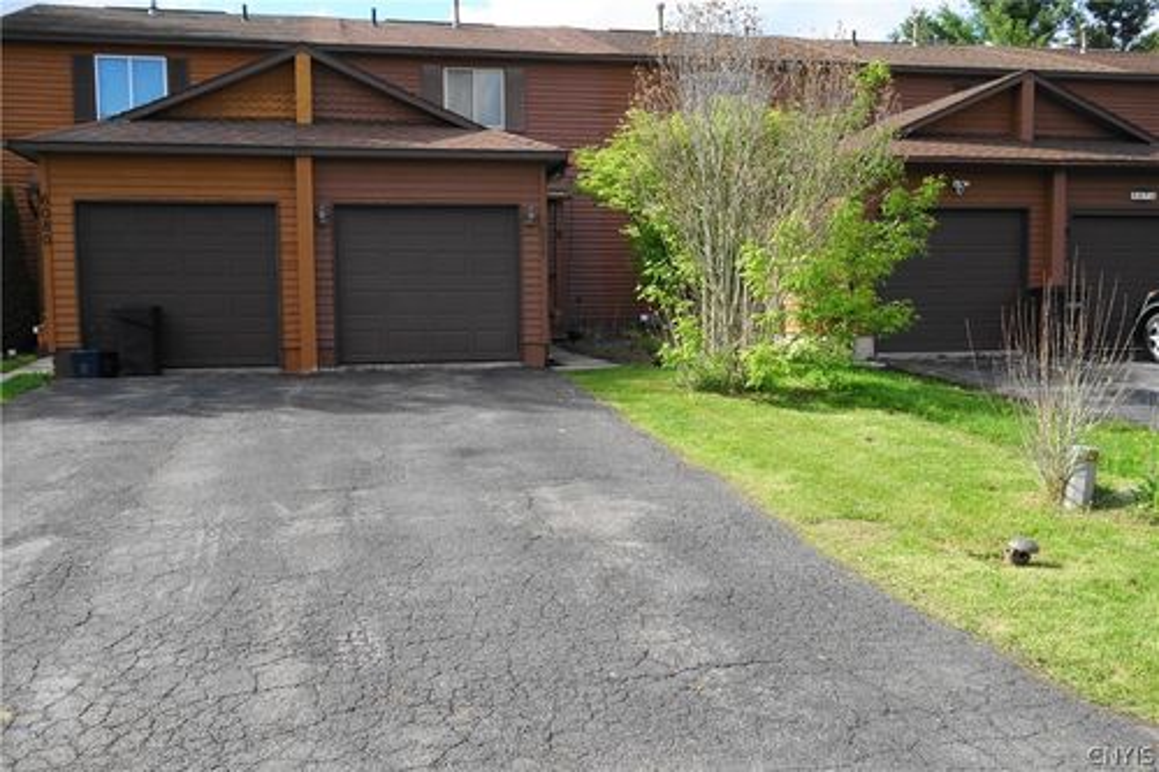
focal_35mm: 34
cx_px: 580
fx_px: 1094
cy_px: 386
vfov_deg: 38.9
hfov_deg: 55.8
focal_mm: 12.78
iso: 125
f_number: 5.6
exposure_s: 1/250
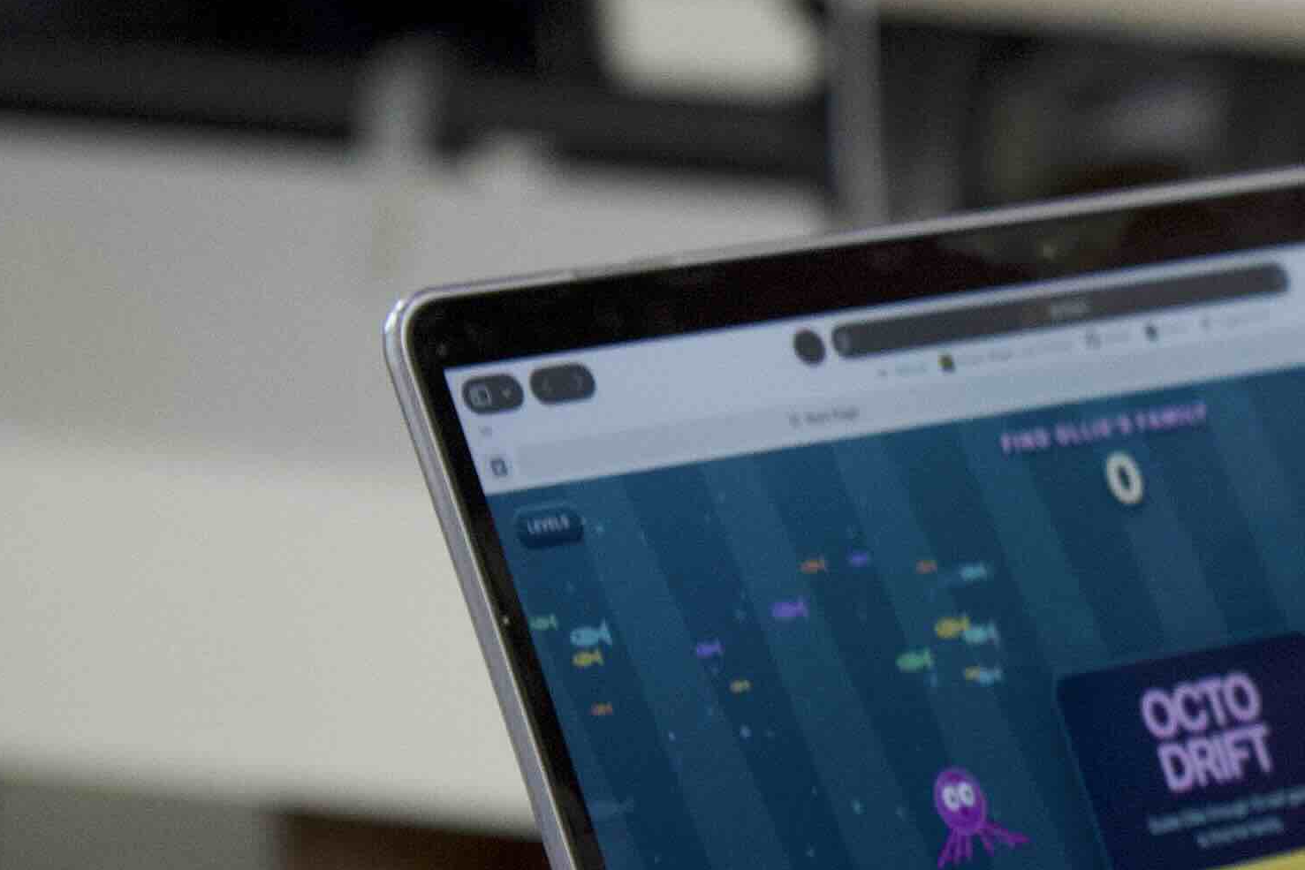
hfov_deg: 7.5
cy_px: 150
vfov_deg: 5.2
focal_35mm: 262
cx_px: 2613
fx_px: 9499
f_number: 2.8
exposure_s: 1/125
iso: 1250
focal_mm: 43
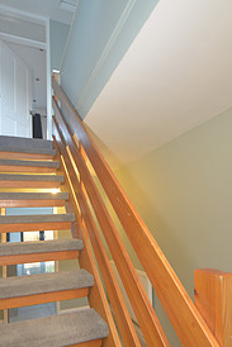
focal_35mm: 23
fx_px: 222
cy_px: 218
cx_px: 106
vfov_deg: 74.7
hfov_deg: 55.1
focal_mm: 14
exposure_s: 1/60
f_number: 5.6
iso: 2000
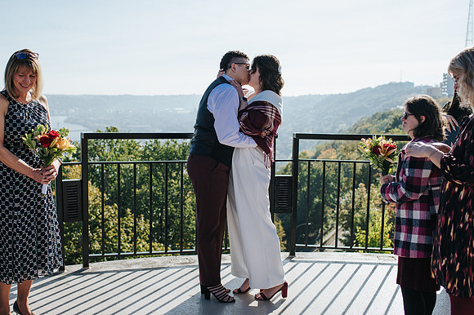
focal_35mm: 42
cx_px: 217
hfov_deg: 46.4
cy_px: 157
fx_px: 553
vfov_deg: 31.8
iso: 100
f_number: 3.2
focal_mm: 35
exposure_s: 1/1000
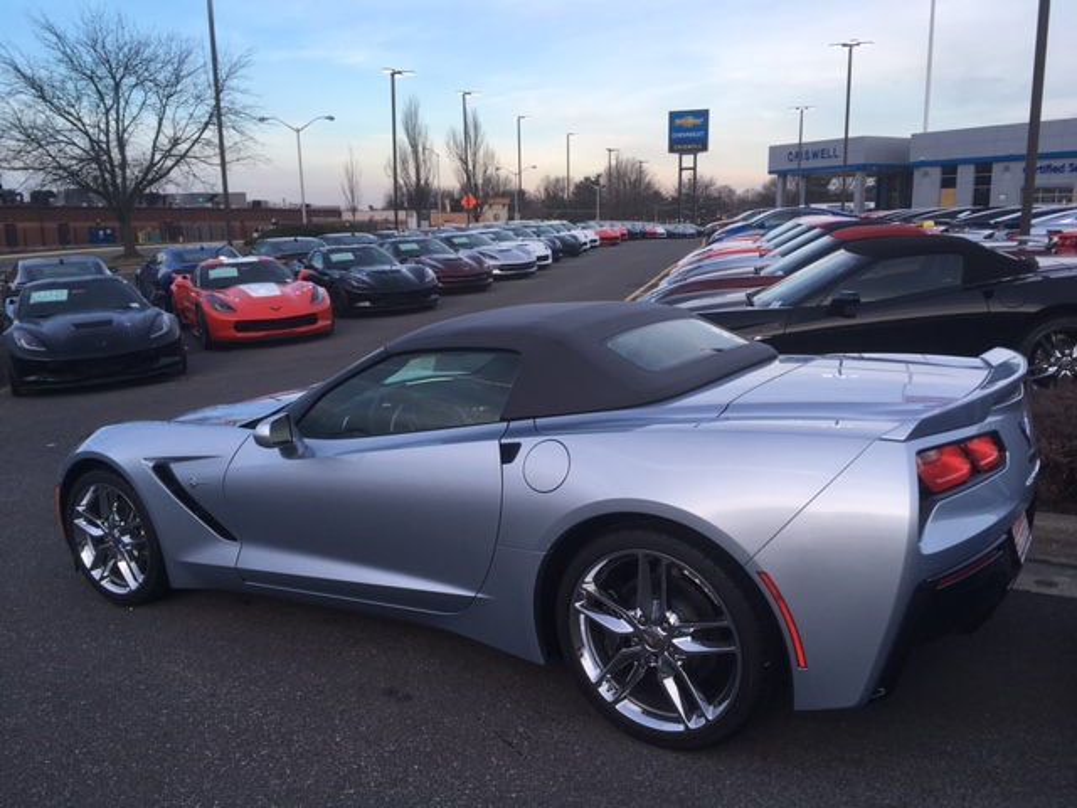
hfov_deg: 61.7
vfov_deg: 48.2
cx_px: 538
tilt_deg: -8.1
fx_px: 902
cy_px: 404
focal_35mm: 29
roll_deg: -0.2
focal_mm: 4.15
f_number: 2.2
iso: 25
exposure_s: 1/194
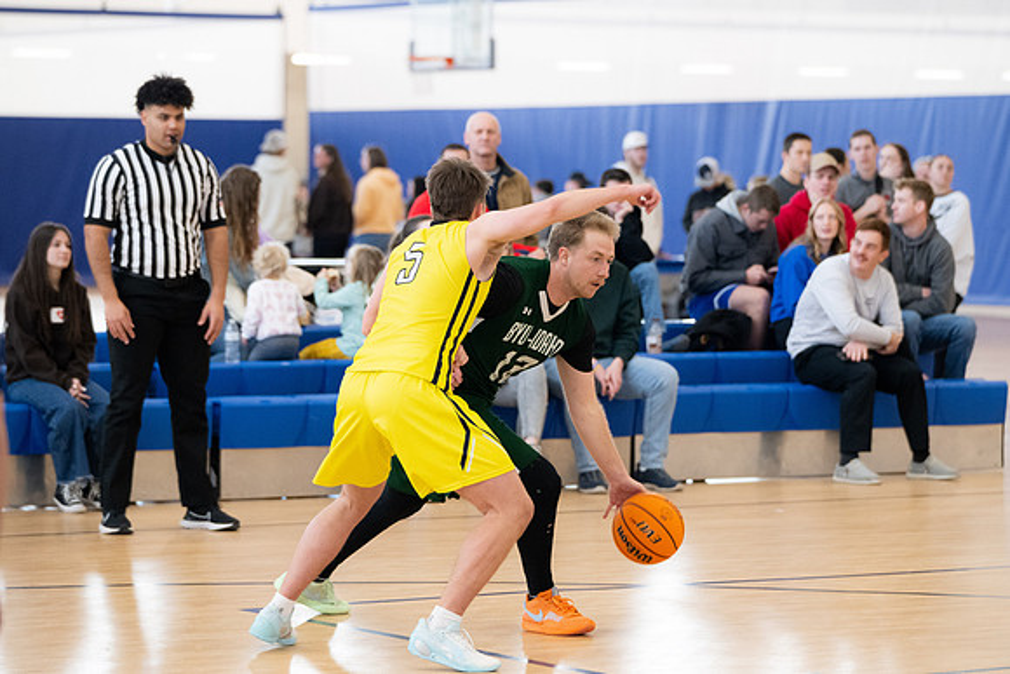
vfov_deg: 9.4
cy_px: 288
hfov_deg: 14.1
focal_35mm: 146
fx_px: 4093
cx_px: 528
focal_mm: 125
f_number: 3.5
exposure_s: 1/500
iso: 3200
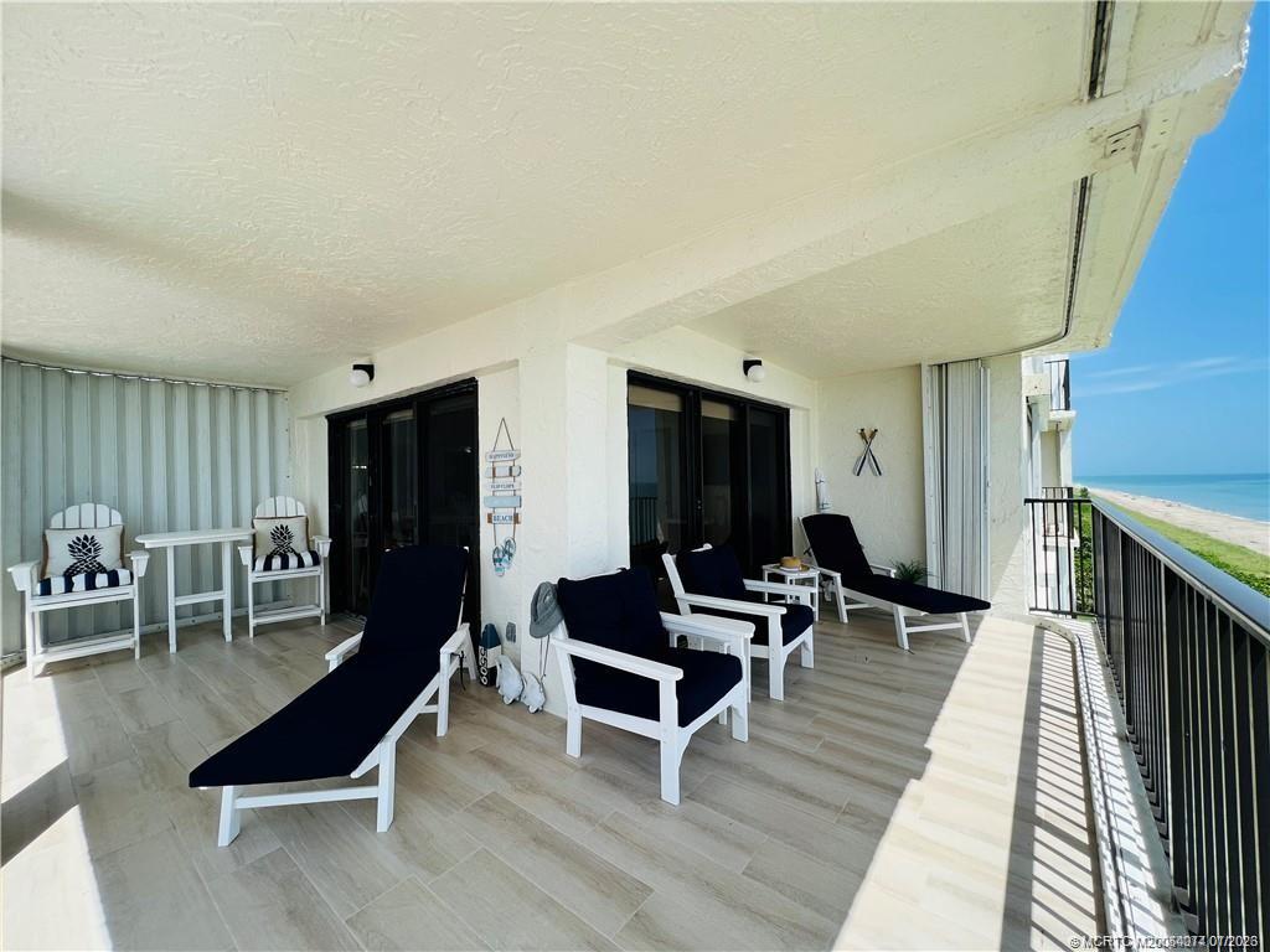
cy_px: 476
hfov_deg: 106.2
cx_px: 635
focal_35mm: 13
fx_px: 477
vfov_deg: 89.9
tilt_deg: -0.5
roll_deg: +1.1
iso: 32
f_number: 1.8
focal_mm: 1.57
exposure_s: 1/815
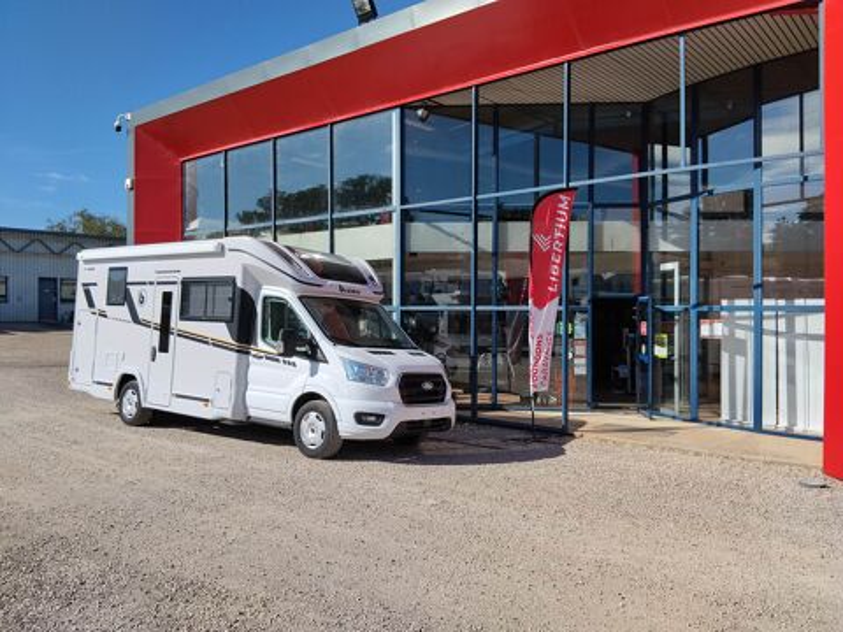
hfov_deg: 61.7
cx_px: 422
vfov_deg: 48.2
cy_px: 316
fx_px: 706
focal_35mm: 29
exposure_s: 1/2605
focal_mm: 3.96
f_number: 1.8
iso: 50
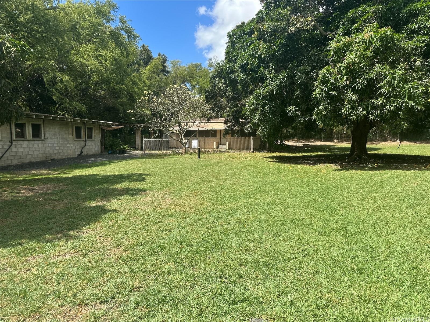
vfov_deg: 56.8
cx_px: 215
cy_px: 161
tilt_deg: -3.8
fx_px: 298
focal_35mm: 24
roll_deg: +0.0
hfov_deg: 71.6
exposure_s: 1/2469
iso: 80
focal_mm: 6.86
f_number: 1.78
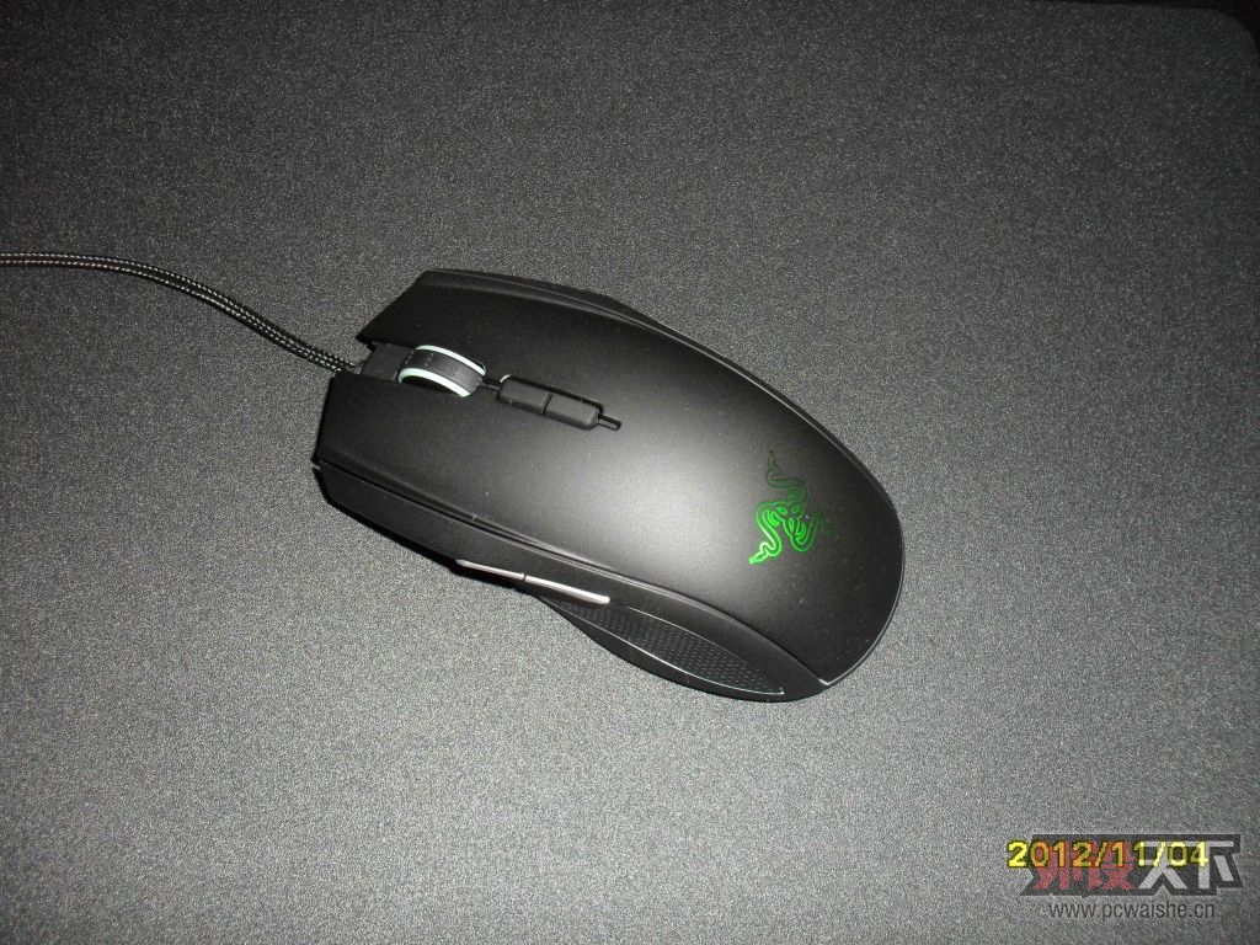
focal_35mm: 35
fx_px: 1274
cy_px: 472
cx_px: 630
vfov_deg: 40.7
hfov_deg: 52.6
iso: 200
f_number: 3.2
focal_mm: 6.3
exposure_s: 1/45
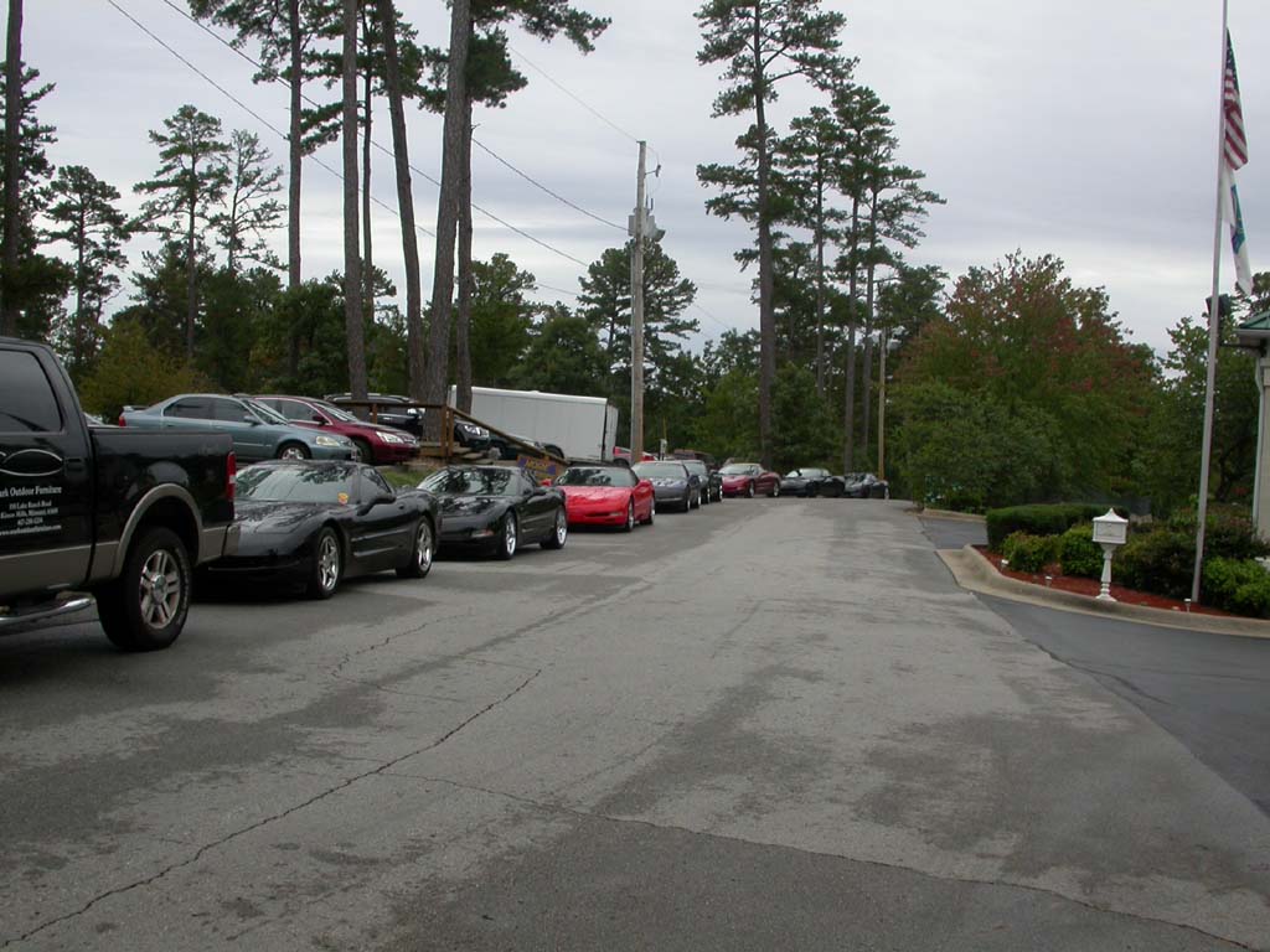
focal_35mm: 38
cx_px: 635
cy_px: 476
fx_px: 1394
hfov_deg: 49.0
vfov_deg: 37.7
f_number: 6
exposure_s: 1/197
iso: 100
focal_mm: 7.85
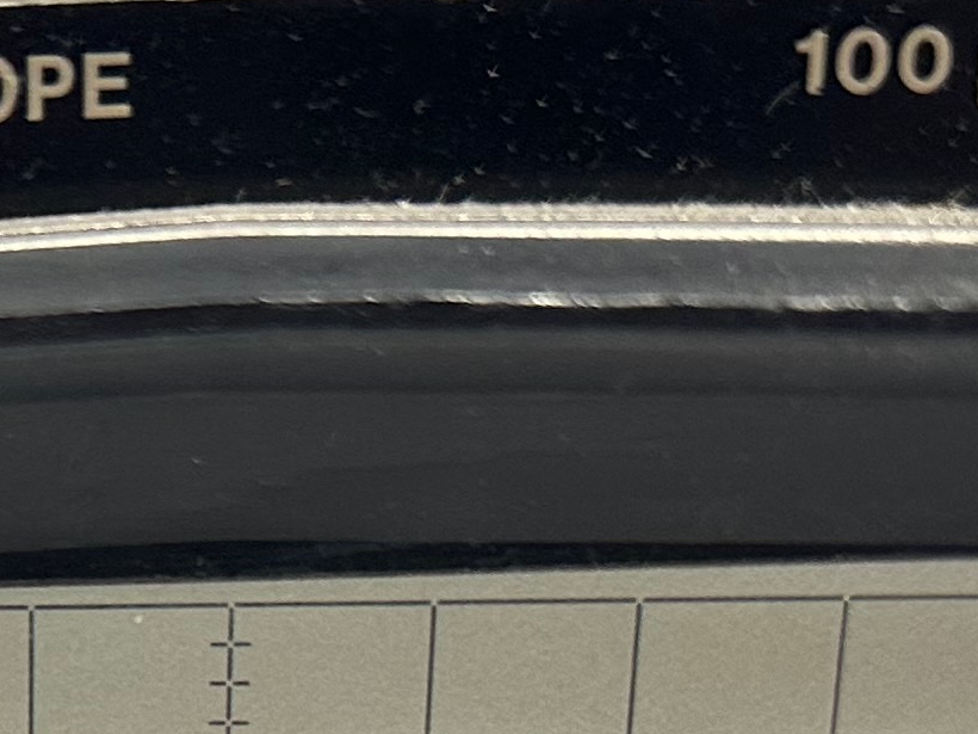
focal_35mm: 118
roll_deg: +2.1
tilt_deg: -24.4
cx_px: -123
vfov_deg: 11.6
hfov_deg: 16.2
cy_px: 1312
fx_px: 3334
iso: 160
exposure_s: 1/120
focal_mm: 6.86
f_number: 1.78
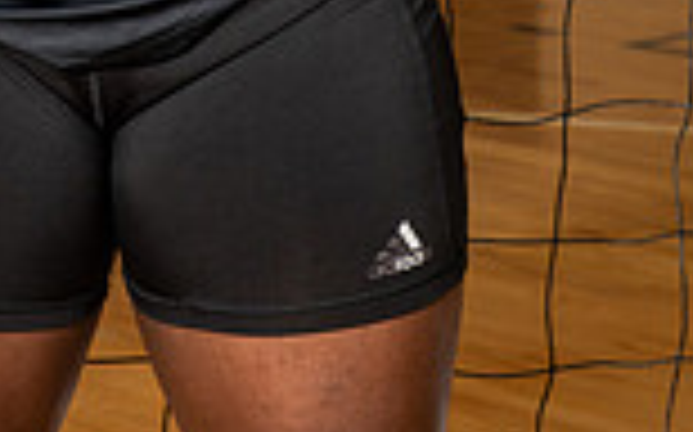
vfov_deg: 7.6
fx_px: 3095
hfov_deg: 12.7
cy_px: -513
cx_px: 130
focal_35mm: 164
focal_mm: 55
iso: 320
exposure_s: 1/250
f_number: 6.3
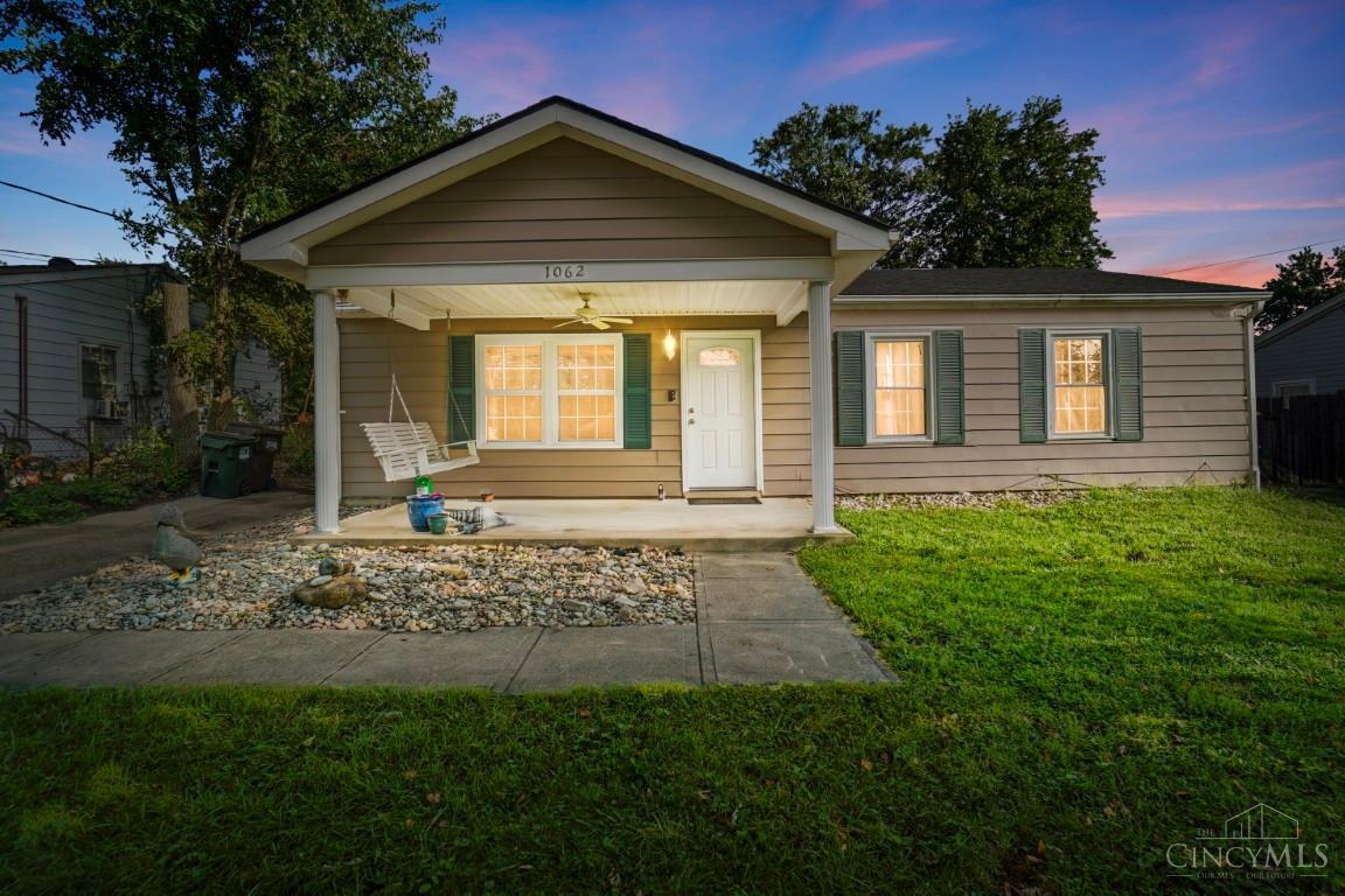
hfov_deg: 100.4
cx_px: 672
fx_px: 560
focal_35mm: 15
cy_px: 448
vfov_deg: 77.3
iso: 100
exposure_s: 1/100
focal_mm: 10
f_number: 7.1
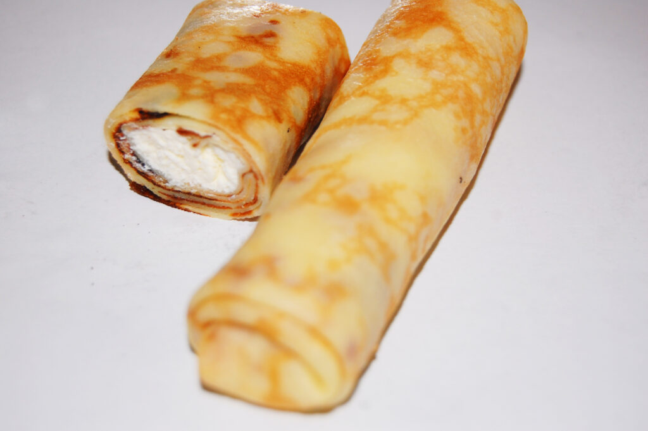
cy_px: 216
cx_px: 324
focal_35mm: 68
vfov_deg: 20.1
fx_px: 1214
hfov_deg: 29.9
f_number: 5.3
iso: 400
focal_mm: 45
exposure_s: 1/60
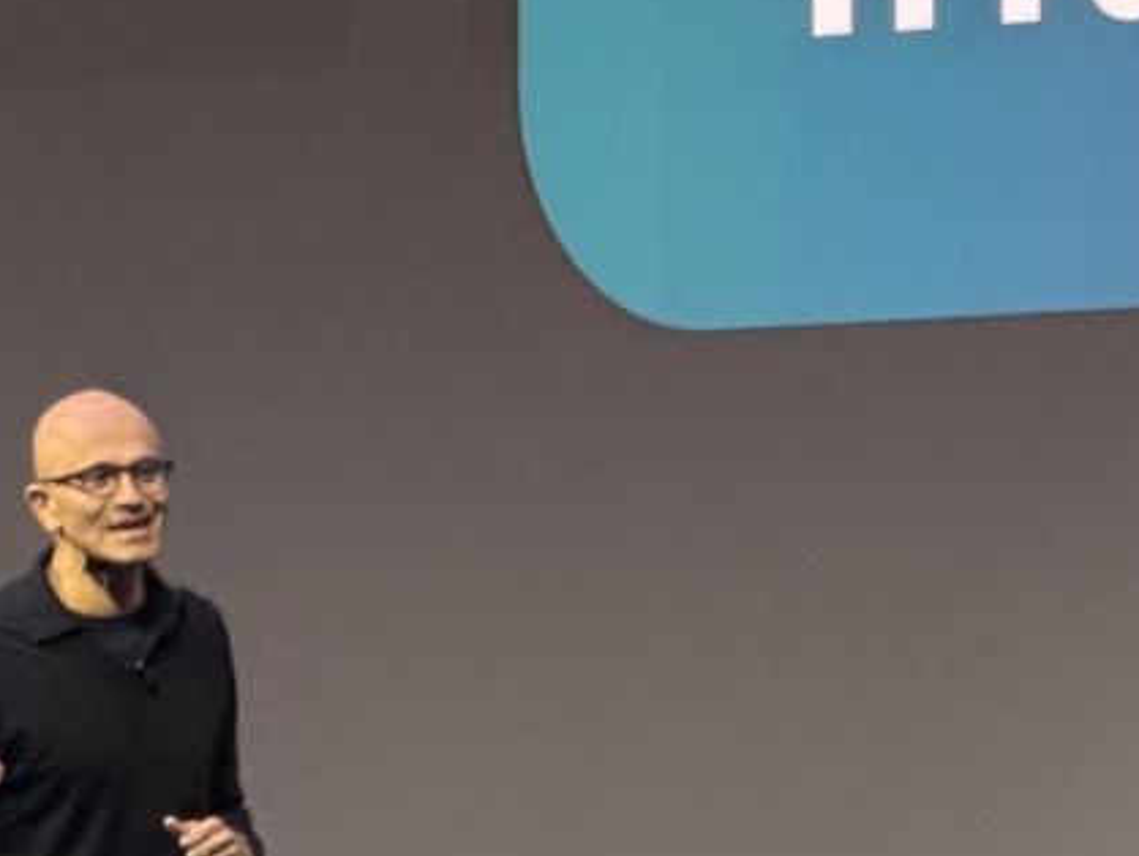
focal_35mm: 478
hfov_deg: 4.1
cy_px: -112
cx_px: 1978
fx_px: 15737
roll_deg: +0.9
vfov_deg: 3.1
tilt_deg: +3.3
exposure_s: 1/69
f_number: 2.8
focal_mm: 16.89
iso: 500
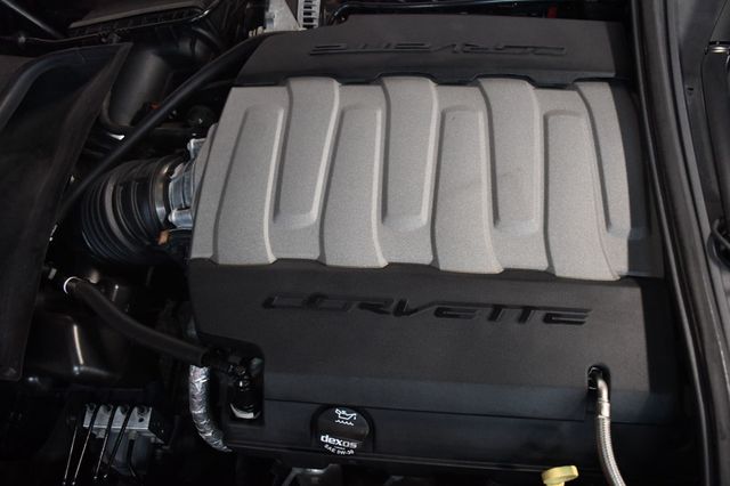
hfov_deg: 57.2
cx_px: 365
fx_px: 669
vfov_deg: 39.9
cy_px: 243
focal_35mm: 33
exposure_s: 1/100
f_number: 3.5
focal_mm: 22
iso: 3200
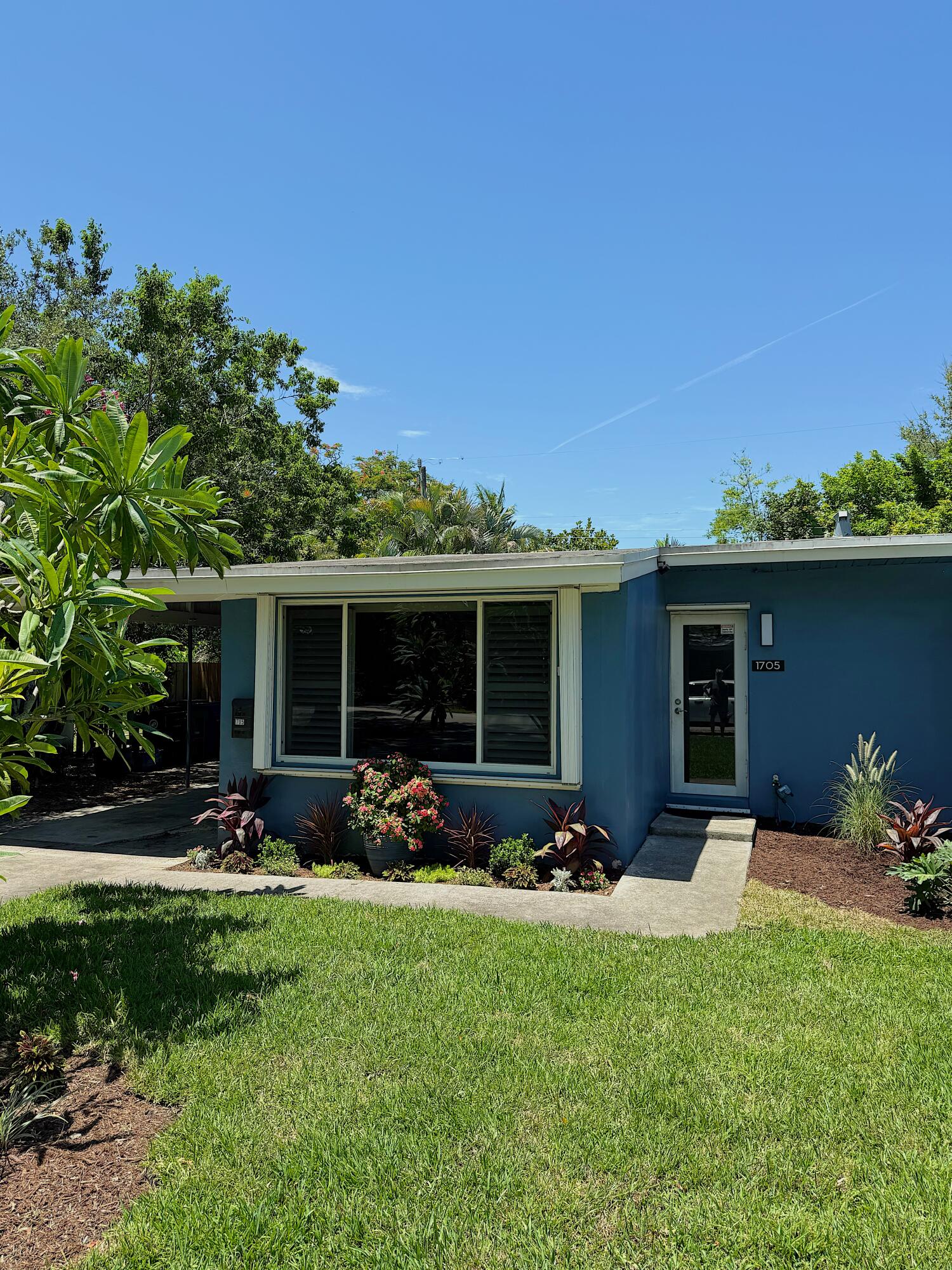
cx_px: 476
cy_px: 635
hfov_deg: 56.8
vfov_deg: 71.6
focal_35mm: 24
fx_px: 880
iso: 80
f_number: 1.78
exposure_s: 1/3145
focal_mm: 6.76
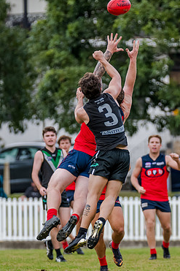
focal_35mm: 563
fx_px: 4226
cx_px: 102
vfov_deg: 3.7
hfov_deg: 2.4
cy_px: 140
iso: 800
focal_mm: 270
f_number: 4.5
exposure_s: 1/1600
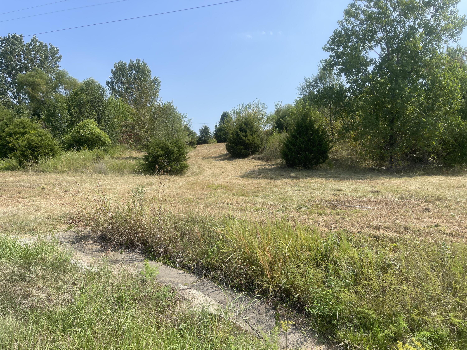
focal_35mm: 25
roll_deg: +5.4
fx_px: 337
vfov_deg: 54.9
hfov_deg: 69.4
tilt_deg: -4.0
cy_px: 175
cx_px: 234
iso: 32
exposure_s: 1/2488
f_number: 1.6
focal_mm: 5.1
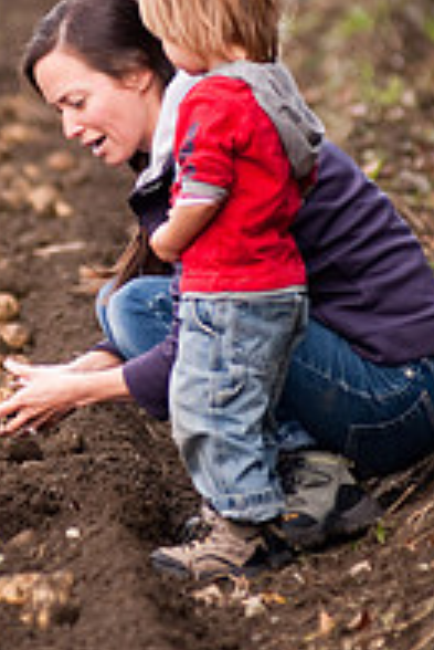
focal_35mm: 688
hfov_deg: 2.0
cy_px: 159
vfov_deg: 3.0
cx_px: 81
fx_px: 12418
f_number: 3.5
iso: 400
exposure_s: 1/640
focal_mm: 200
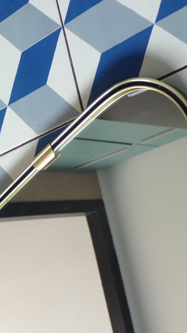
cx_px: 56
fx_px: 476
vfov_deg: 38.5
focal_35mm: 54
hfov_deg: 22.1
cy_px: 151
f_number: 3.4
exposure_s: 1/20
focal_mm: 7.6
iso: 200
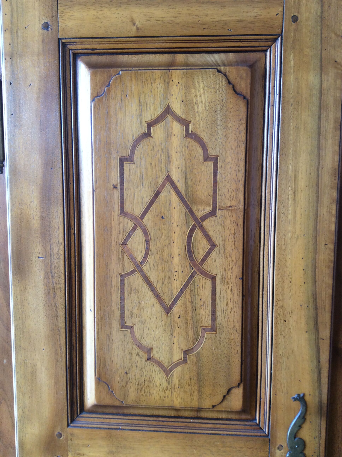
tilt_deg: -6.8
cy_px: 228
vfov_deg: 56.9
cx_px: 171
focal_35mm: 32
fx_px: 423
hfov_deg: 44.1
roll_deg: -0.8
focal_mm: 3.3
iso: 50
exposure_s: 1/25
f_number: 2.4
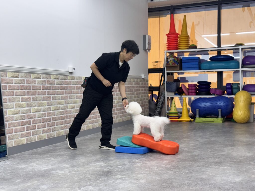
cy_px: 96
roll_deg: +0.4
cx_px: 128
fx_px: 354
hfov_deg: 39.7
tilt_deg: -0.9
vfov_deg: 30.3
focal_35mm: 48
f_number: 1.78
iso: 64
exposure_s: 1/120
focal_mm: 6.76
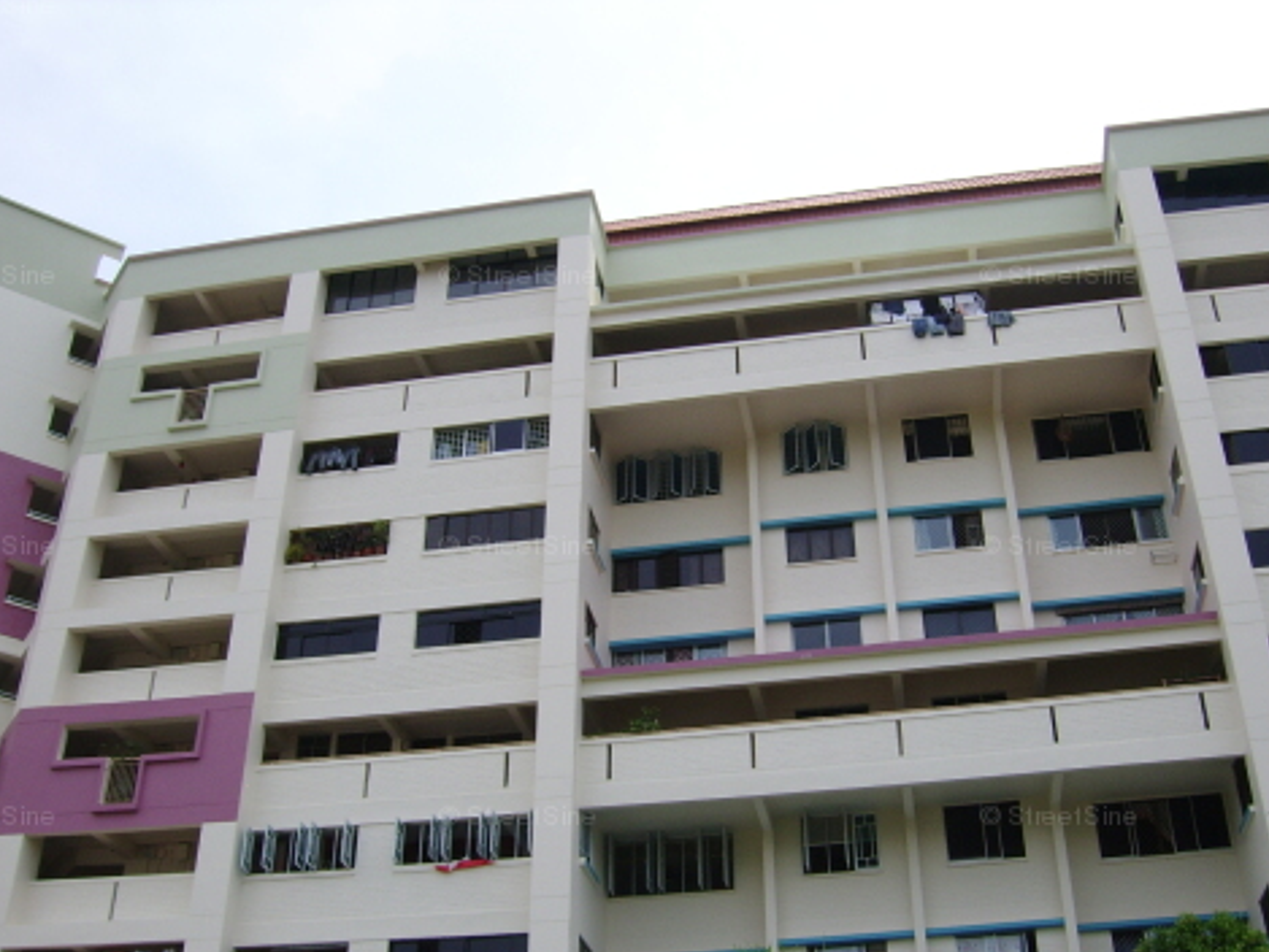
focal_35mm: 41
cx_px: 641
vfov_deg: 35.1
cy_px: 549
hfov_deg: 45.8
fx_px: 1503
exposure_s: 1/420
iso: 50
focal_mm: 5.95
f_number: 5.8
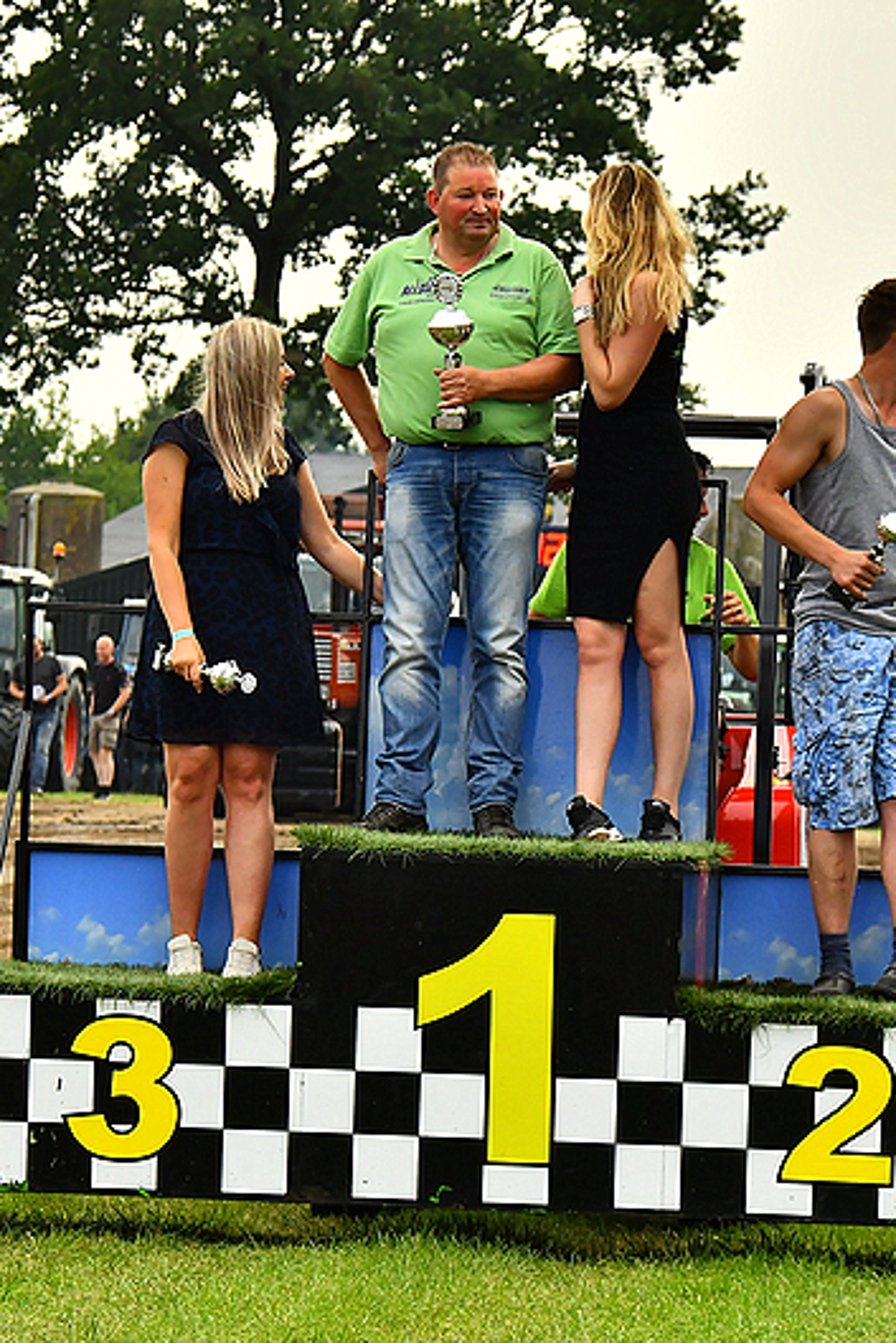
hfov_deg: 5.1
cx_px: 472
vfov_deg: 7.6
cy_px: 669
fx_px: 10147
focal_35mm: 272
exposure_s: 1/1000
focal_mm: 120
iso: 500
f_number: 9
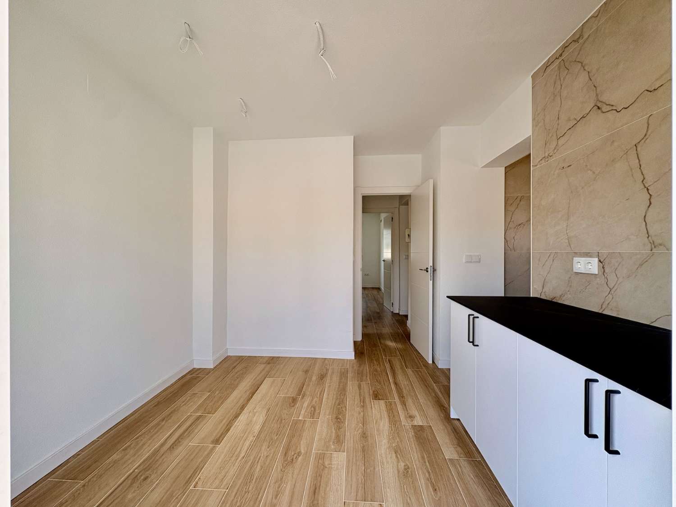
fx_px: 273
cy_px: 254
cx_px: 338
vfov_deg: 85.7
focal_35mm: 14
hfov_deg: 102.1
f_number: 2.2
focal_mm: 2.22
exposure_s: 1/203
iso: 40
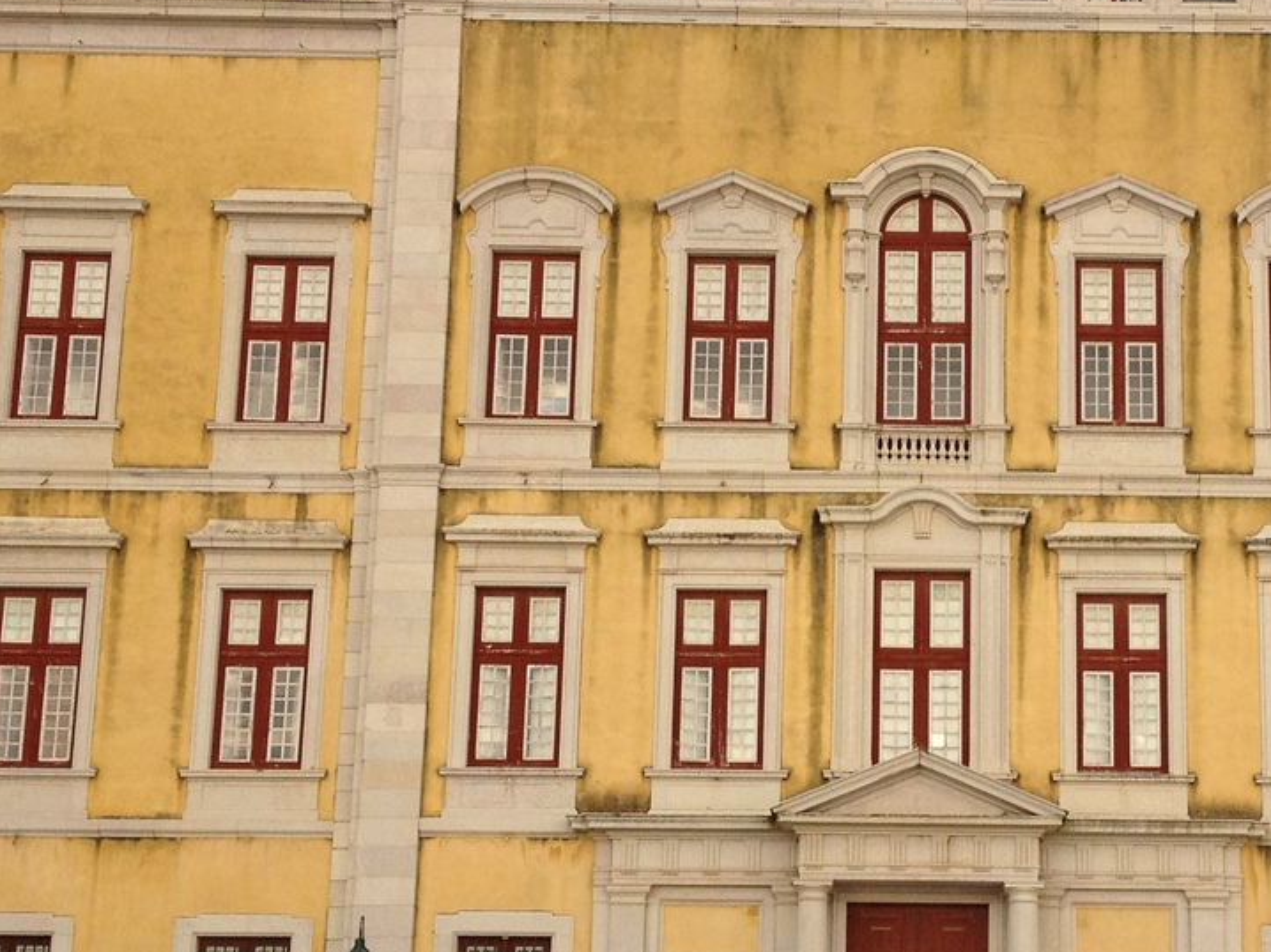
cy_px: 554
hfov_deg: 24.7
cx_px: 961
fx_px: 2863
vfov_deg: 18.9
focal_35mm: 78
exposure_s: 1/150
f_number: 2.4
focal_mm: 4.28
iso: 64
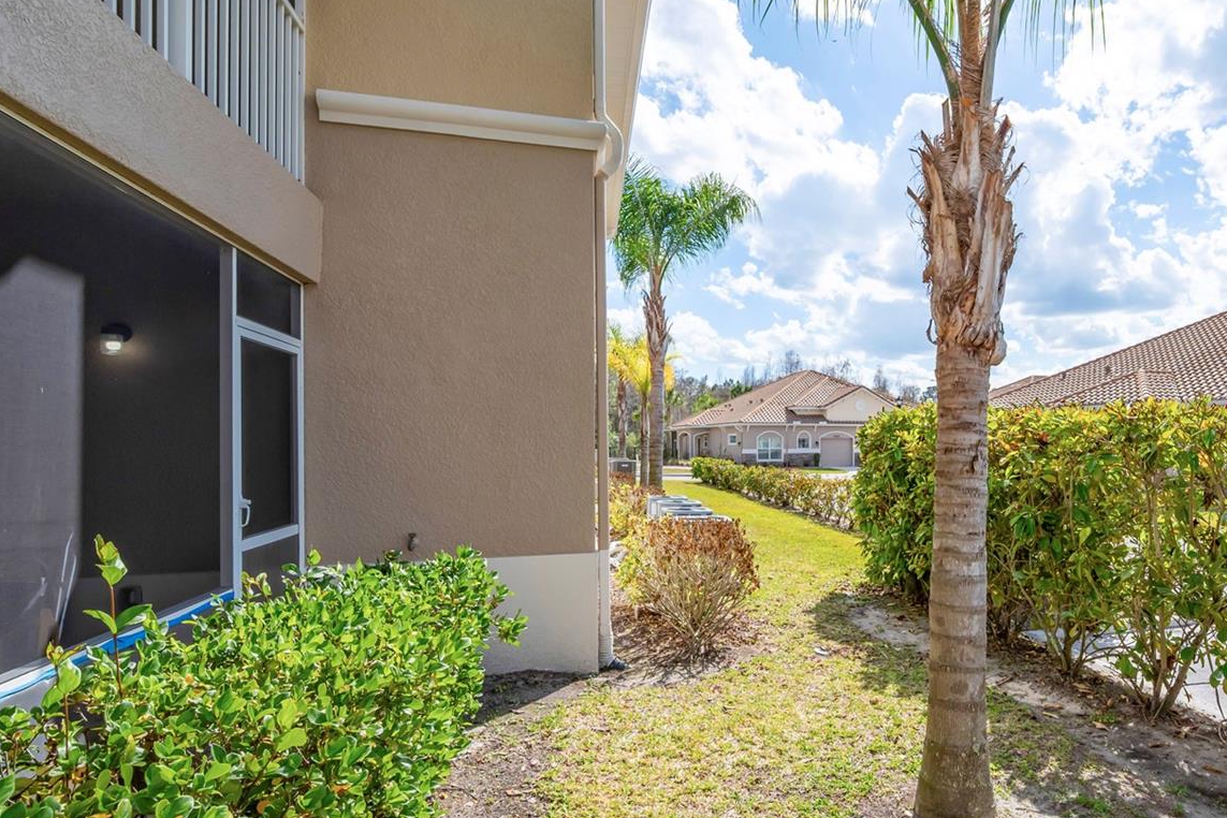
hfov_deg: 80.0
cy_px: 443
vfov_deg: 59.4
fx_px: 716
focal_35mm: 21
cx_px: 753
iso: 100
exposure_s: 1/500
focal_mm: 15
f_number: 9
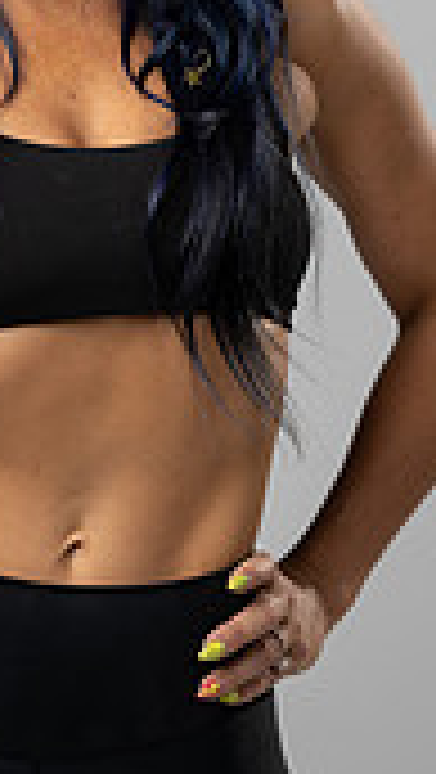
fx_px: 4779
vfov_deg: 9.2
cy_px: 63
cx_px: -4
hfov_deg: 5.2
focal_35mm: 233
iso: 200
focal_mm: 85
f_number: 3.2
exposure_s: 1/160
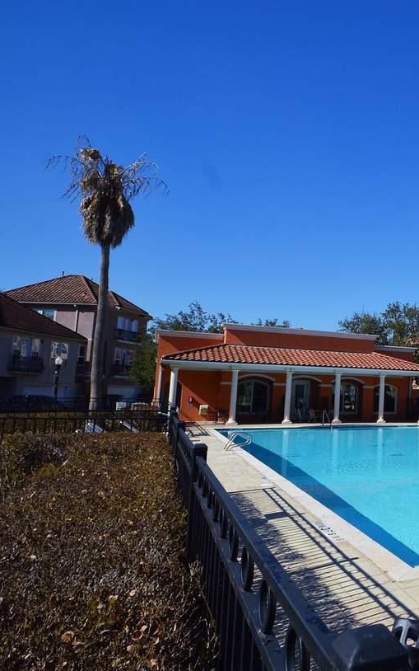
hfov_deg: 37.9
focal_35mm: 24
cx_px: 505
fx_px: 438
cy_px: 325
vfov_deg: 74.8
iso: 200
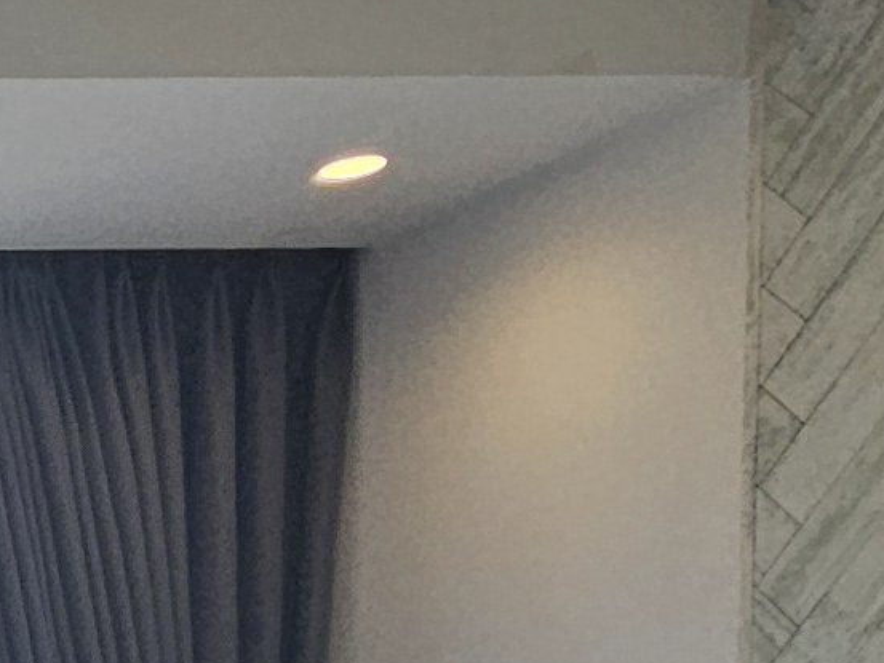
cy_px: 1241
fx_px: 2401
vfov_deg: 13.8
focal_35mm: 94
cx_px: -1443
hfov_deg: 13.1
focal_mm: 2.2
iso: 50
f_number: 2.2
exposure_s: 1/227
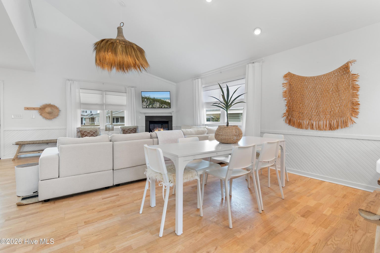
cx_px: 190
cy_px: 126
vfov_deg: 77.3
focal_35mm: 15
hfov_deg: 100.4
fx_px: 158
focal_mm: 10
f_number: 4.5
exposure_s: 1/4
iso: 100
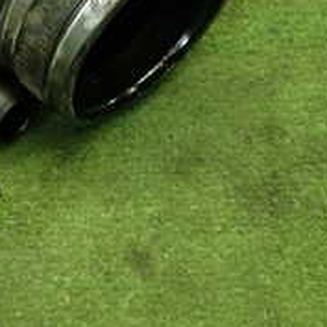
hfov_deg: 19.3
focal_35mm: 84
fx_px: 898
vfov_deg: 20.1
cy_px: 11
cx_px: -83
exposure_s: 1/30
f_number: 2.2
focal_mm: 5.05
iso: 200
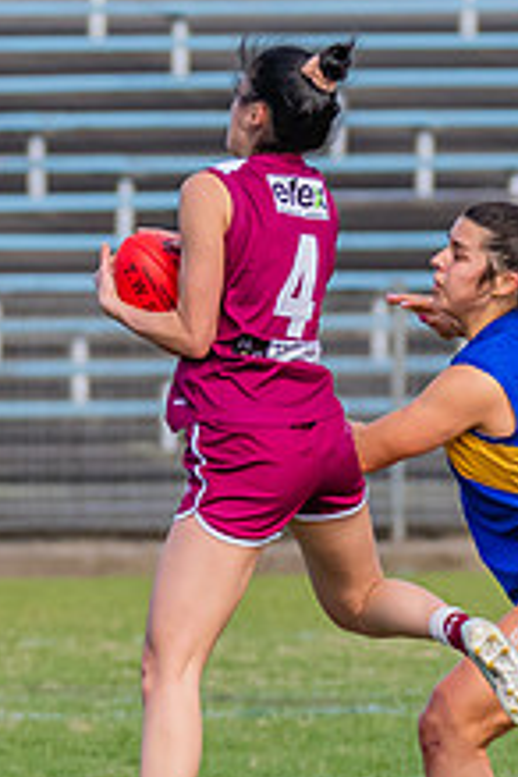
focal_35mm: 1451
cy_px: 472
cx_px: 225
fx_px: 31315
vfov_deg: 1.4
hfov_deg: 0.9
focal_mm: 300
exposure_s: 1/1600
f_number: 5.6
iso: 1000
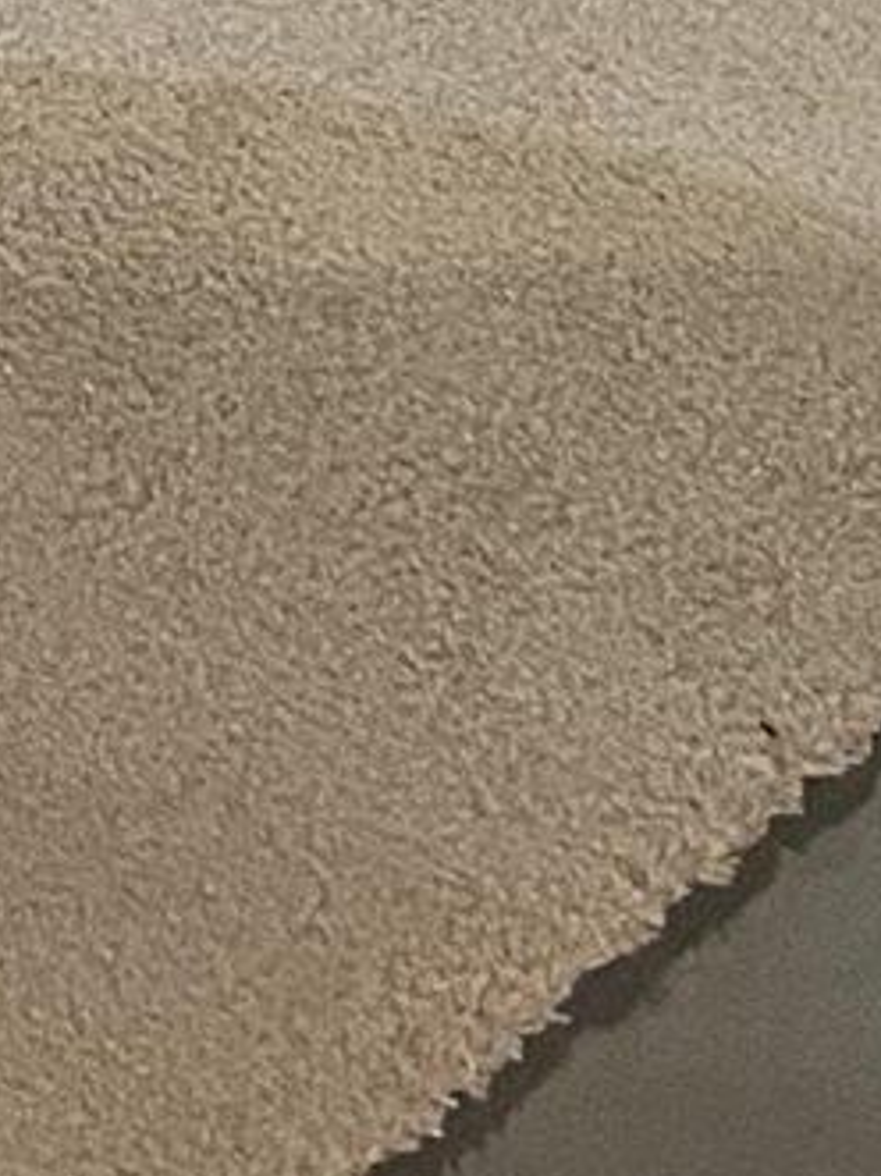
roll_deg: -0.6
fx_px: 6146
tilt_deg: -14.8
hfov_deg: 7.6
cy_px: -2295
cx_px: -1357
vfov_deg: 9.0
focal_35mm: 181
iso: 500
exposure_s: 1/40
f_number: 1.6
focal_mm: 5.1
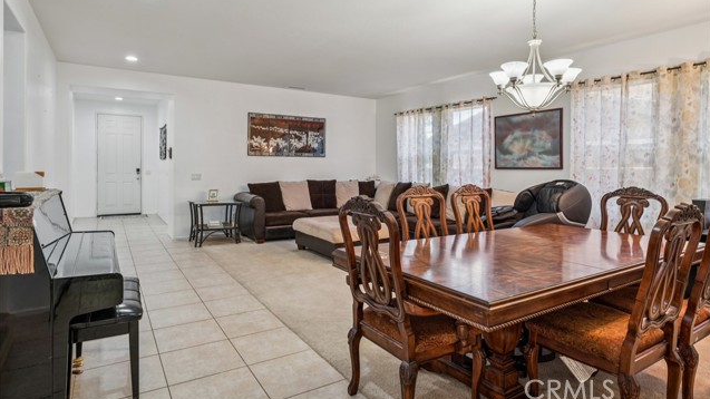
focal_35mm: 21
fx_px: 392
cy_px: 168
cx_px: 356
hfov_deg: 84.3
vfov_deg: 53.7
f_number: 13
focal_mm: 19.8
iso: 100
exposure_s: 1/1.25
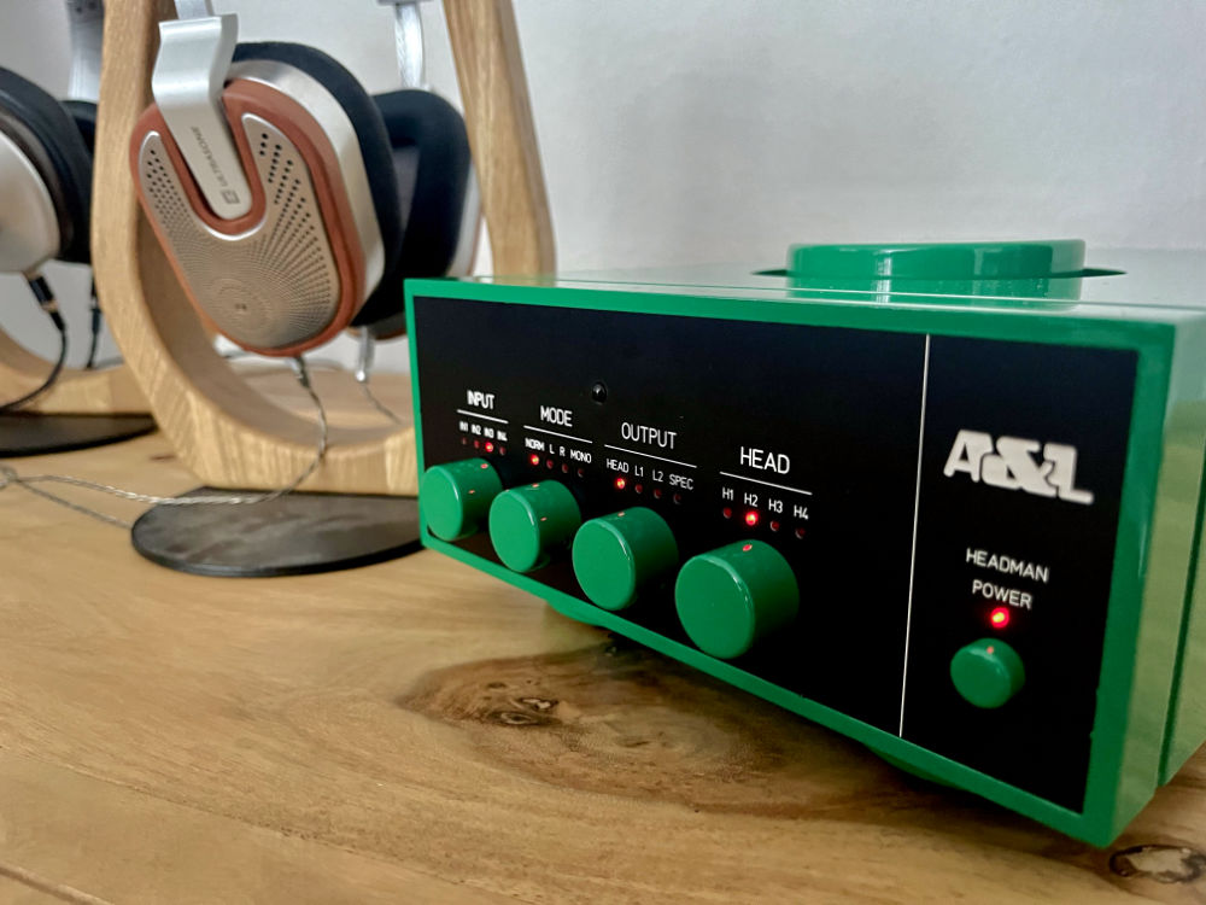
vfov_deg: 53.1
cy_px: 452
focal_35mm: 26
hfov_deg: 67.3
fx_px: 906
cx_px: 603
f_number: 1.6
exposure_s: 1/40
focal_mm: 5.1
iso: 640
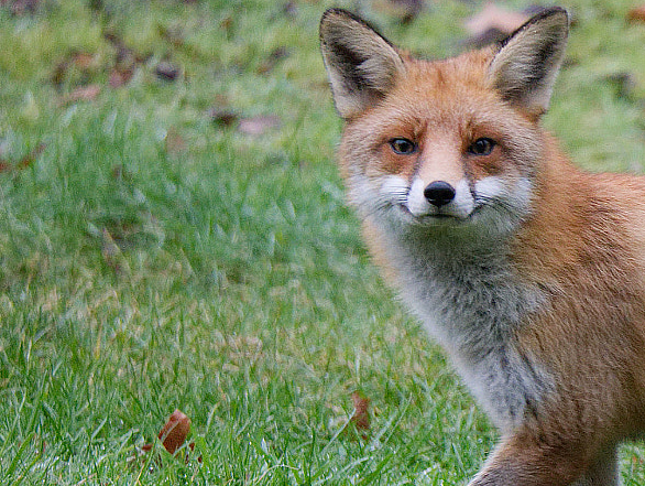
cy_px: 304
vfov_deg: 2.1
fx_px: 13040
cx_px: 791
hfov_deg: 2.8
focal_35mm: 699
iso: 2000
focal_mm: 128
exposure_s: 1/320
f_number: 4.4
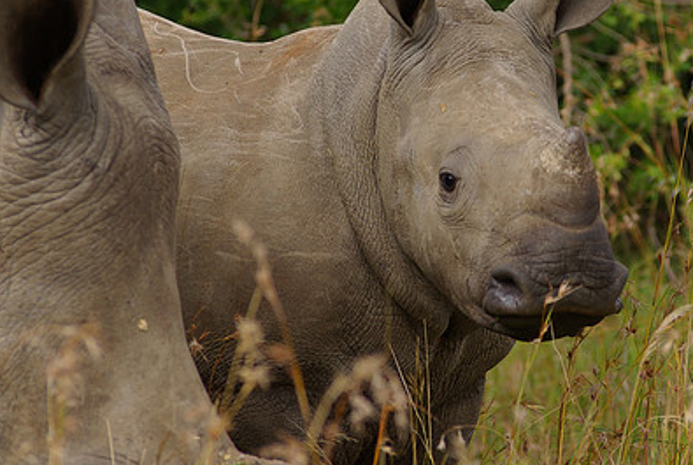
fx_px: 8486
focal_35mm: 440
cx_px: 470
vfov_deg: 3.1
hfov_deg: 4.7
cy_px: 177
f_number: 6.3
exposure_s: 1/320
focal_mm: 200
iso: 100
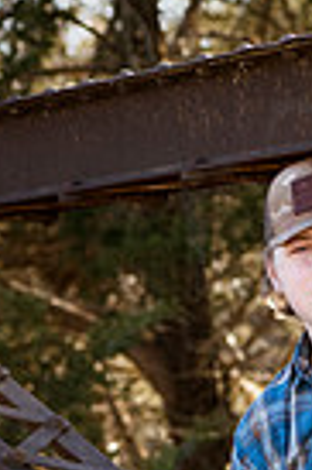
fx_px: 4288
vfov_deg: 6.2
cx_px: 353
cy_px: 556
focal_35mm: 329
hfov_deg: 4.2
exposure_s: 1/640
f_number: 5.6
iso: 800
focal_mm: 100
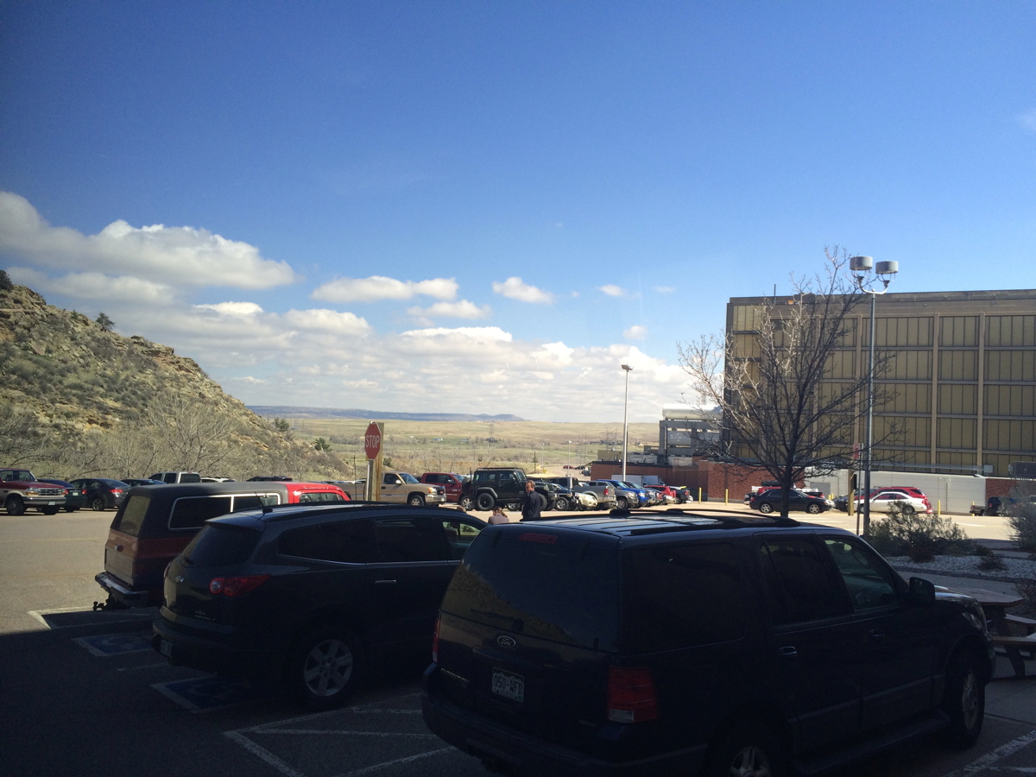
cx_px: 518
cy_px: 388
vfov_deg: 48.2
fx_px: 868
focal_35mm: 29
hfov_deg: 61.7
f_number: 2.2
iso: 40
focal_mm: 4.15
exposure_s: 1/120
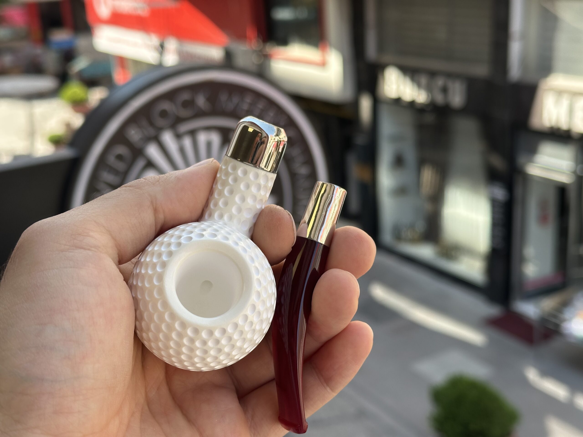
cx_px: 292
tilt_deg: -18.4
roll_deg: +3.4
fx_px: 808
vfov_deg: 30.3
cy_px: 218
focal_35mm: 48
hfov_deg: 39.7
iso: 64
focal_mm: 6.86
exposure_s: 1/642
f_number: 1.78
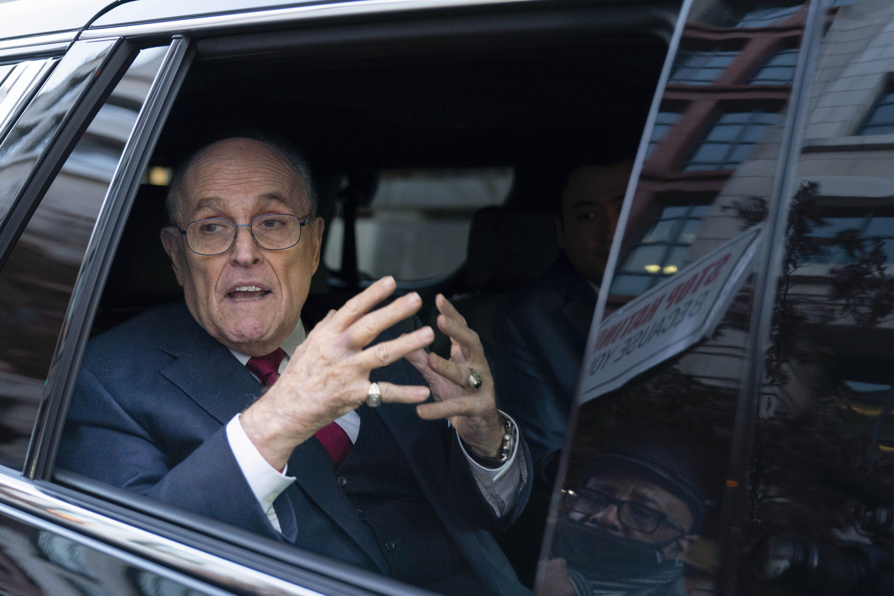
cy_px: 298
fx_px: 1142
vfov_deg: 29.2
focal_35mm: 46
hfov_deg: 42.7
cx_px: 447
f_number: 2.8
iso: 1600
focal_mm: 46
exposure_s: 1/125
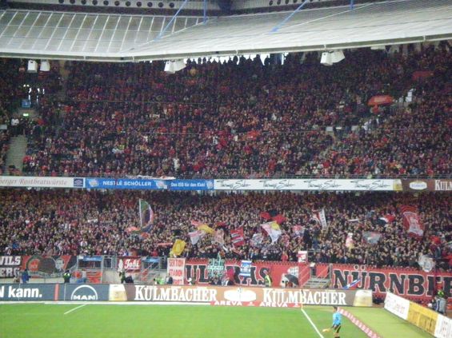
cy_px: 169
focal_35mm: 169
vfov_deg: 8.8
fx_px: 2205
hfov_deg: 11.7
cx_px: 226
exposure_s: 1/250
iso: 3200
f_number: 4.4
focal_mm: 27.9
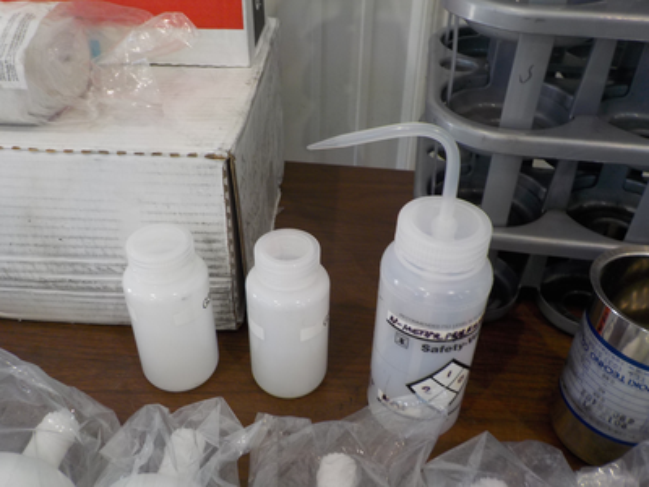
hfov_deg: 60.0
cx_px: 324
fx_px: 562
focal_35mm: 30
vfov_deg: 46.8
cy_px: 244
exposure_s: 1/40
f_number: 3.3
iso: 125
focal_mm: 4.1
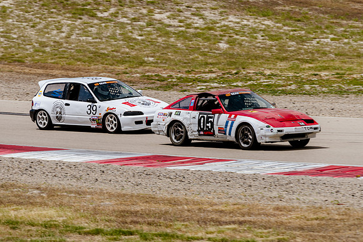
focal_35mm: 431
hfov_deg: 4.8
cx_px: 183
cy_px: 83
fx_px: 4343
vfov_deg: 3.2
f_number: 5.6
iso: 64
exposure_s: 1/640
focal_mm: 320
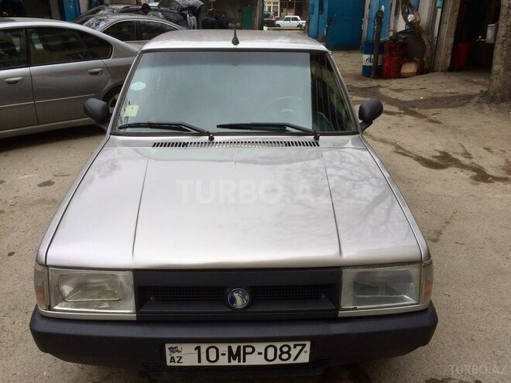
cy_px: 192
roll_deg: +0.3
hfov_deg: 61.7
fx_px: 428
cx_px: 256
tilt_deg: -24.1
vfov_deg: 48.2
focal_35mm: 29
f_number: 2.2
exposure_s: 1/631
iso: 32
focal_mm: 4.15
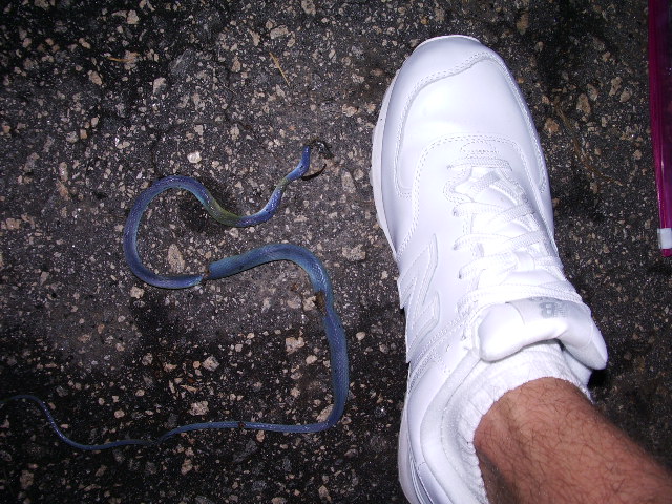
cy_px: 252
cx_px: 336
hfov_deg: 52.6
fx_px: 679
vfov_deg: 40.7
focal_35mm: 35
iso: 100
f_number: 4.3
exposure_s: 1/40
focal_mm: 5.8
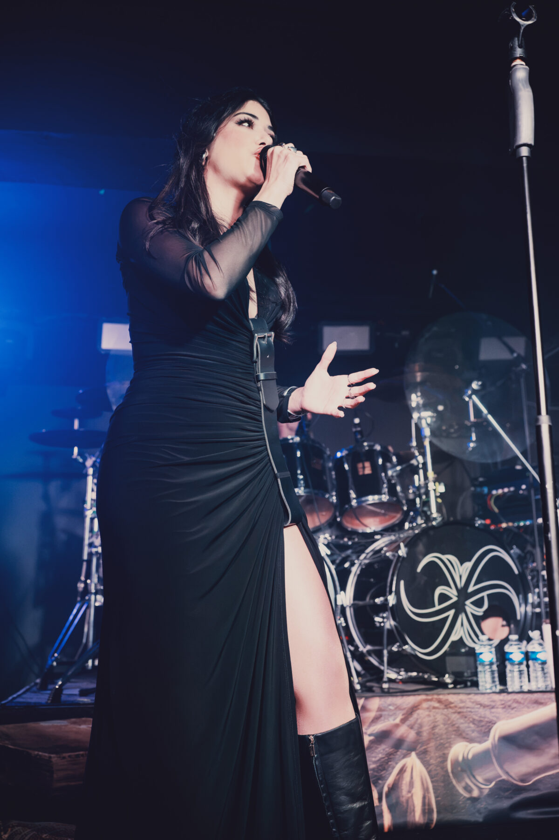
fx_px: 816
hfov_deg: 37.8
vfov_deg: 54.5
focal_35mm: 35
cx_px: 280
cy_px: 420
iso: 4000
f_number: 3.5
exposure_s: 1/500
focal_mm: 35
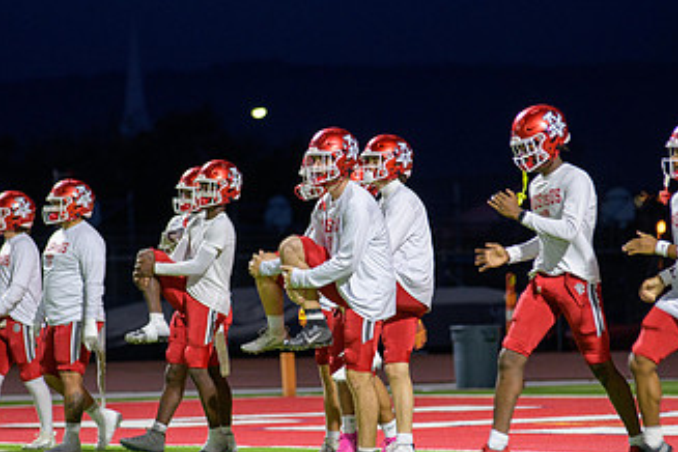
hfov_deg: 6.5
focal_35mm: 319
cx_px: 294
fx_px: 6007
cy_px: 264
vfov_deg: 4.3
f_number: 3.2
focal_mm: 180
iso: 400
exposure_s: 1/100
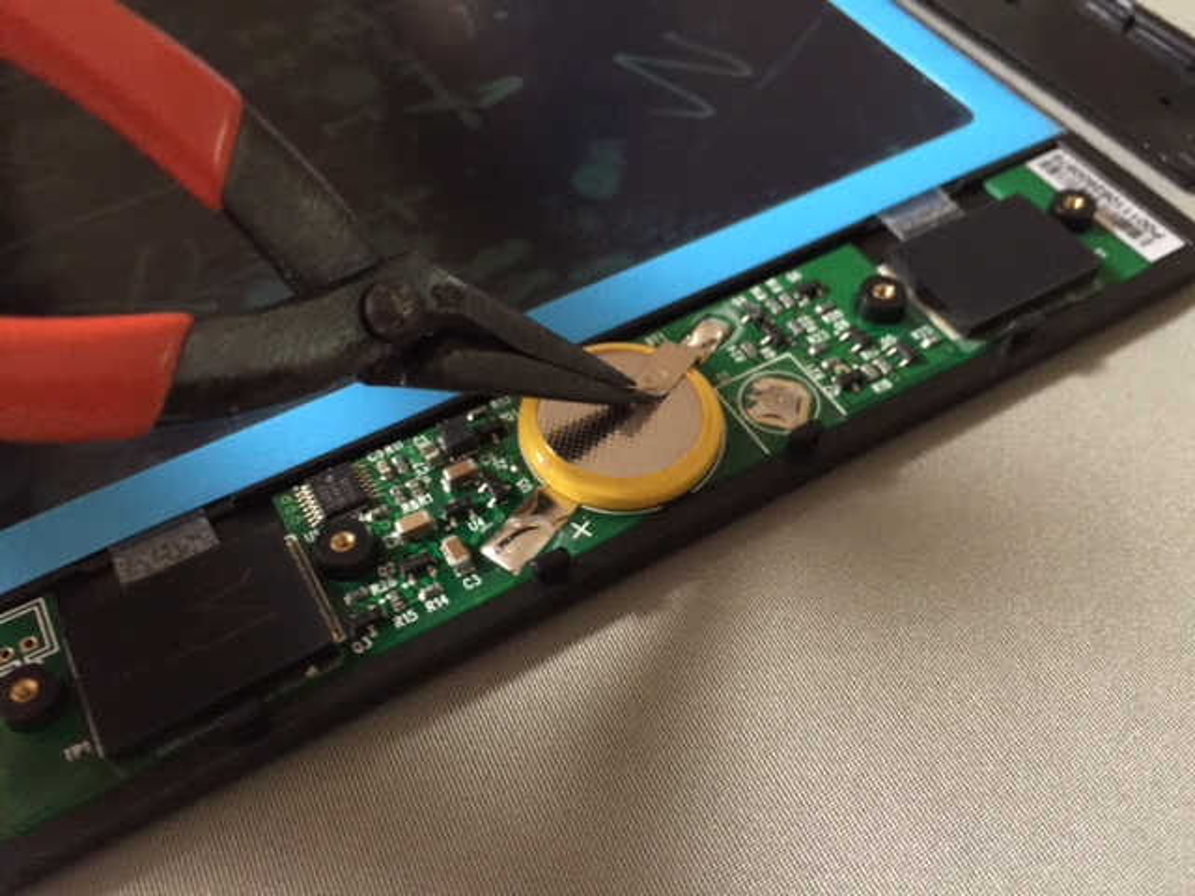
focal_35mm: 29
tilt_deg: -54.0
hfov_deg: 61.7
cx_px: 598
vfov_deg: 48.2
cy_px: 448
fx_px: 1001
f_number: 2.2
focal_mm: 4.15
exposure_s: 1/4
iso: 100
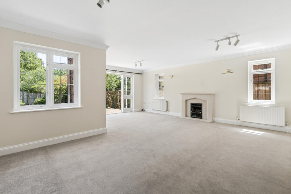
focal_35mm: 16
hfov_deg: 96.7
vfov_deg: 73.8
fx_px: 129
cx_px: 146
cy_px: 97
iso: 320
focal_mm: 16
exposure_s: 1/100
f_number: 8
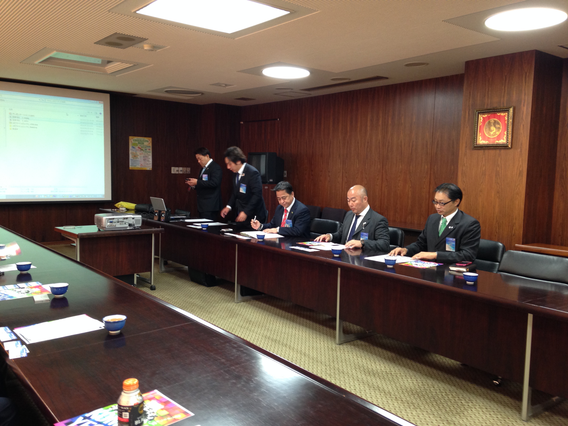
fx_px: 541
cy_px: 213
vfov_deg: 42.9
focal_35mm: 33
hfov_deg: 55.4
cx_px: 284
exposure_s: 1/20
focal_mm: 4.12
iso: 80
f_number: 2.4
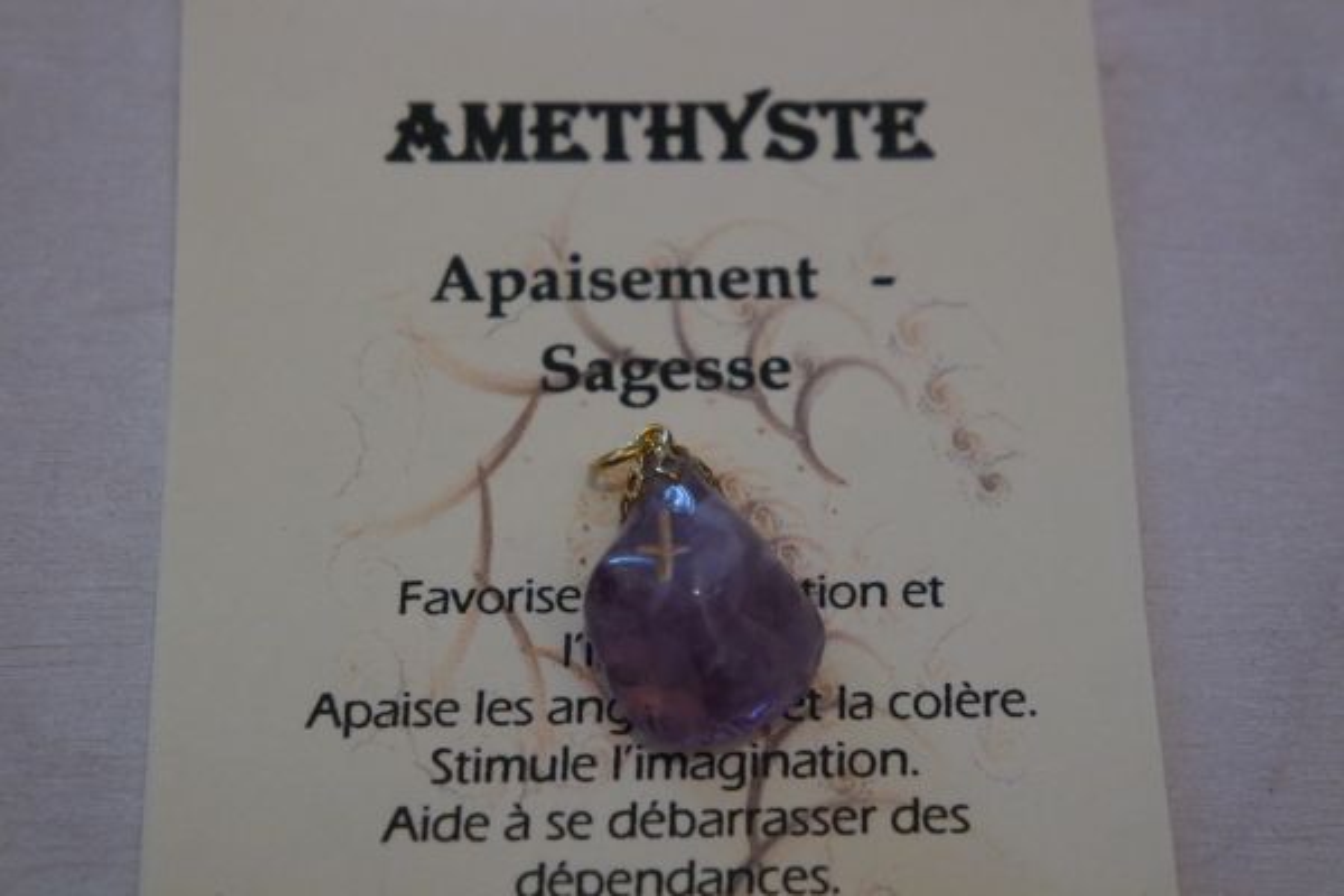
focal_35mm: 77
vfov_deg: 17.7
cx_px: 672
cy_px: 448
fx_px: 2874
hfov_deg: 26.3
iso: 3200
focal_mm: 50
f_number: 5.6
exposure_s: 1/60
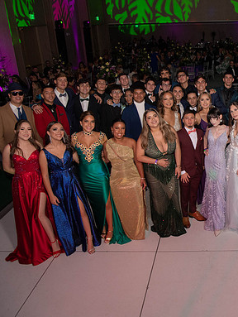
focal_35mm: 36
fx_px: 329
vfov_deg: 51.3
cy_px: 159
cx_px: 212
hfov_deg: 37.3
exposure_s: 1/125
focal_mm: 24
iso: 1250
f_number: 6.3
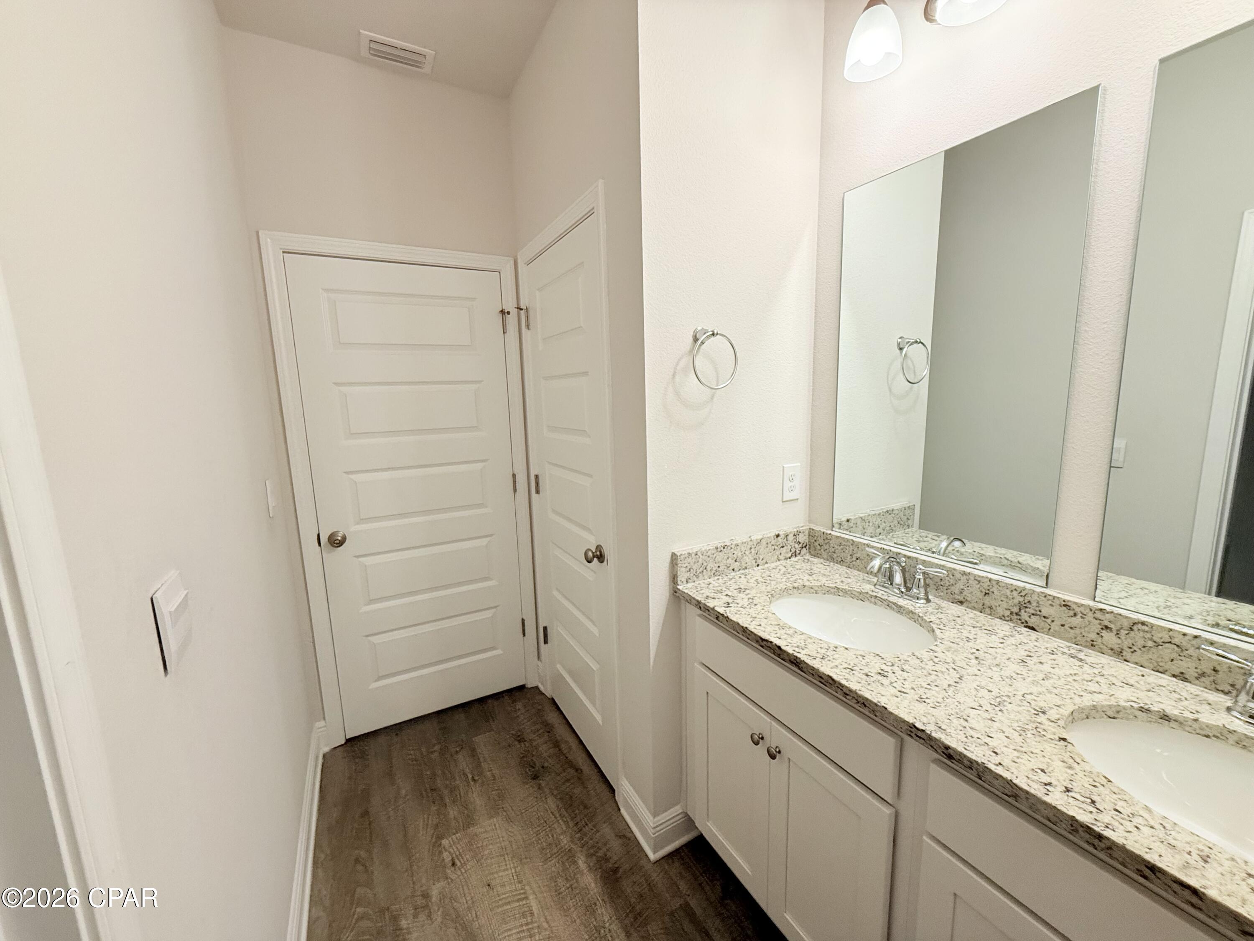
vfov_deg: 85.7
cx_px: 627
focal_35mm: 14
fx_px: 507
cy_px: 470
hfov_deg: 102.1
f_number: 2.2
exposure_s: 1/120
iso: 200
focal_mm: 2.22
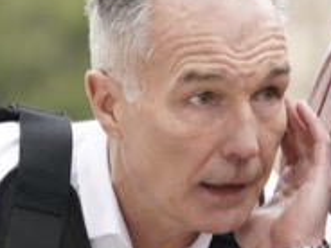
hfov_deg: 2.1
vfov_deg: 1.6
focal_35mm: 957
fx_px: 9151
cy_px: 190
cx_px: 115
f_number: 10
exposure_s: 1/400
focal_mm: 367
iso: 4000
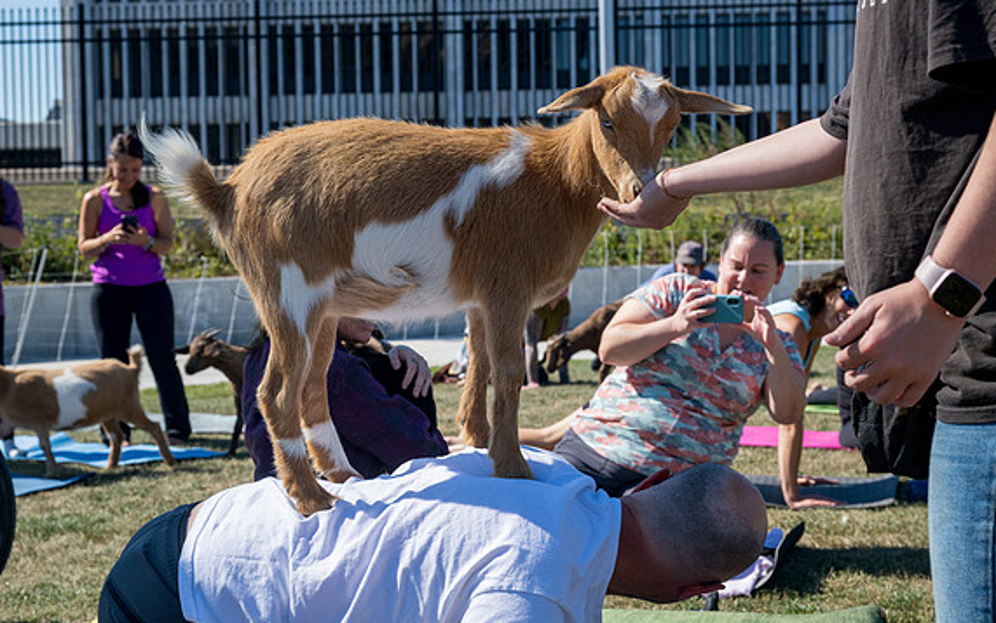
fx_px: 1602
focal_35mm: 59
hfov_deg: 34.5
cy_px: 303
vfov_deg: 22.0
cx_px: 504
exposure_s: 1/1000
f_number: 8
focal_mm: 57
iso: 400
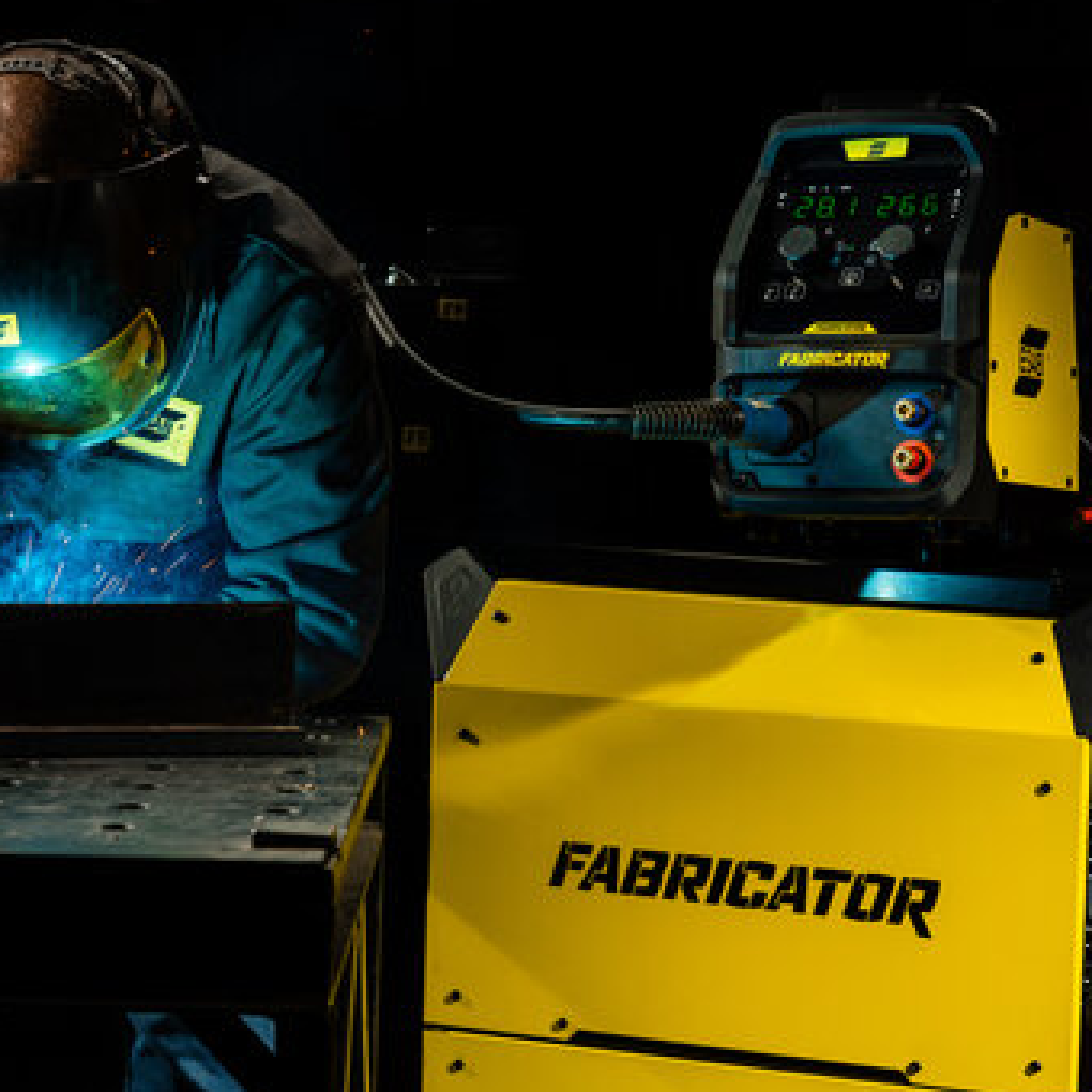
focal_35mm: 117
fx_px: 4176
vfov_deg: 14.9
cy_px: 515
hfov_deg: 14.9
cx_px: 411
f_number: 6.3
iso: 100
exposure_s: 1/200
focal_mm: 85
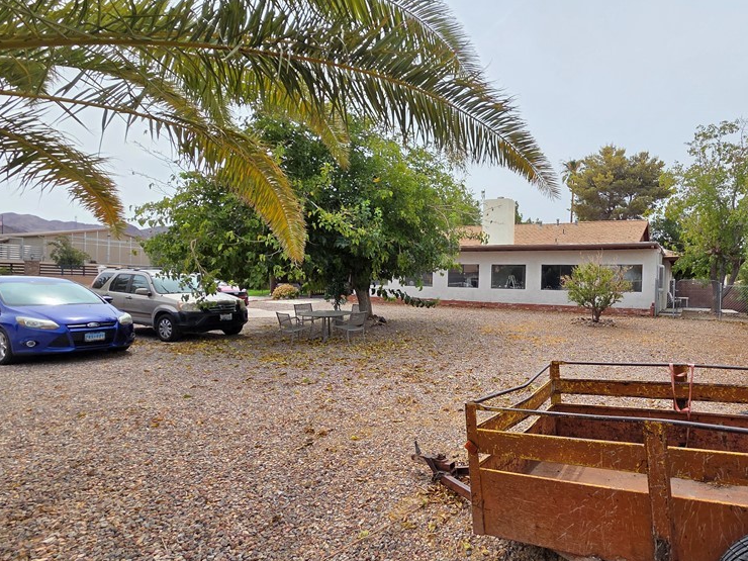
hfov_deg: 84.8
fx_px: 389
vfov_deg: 71.6
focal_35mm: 18
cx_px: 497
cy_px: 289
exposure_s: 1/1925
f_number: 2.2
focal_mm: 2.2
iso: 50
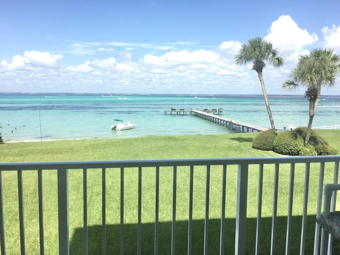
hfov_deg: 61.7
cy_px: 128
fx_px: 285
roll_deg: -0.4
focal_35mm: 29
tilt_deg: -5.2
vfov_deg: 48.2
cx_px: 170
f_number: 2.2
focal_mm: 4.15
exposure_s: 1/725
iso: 25
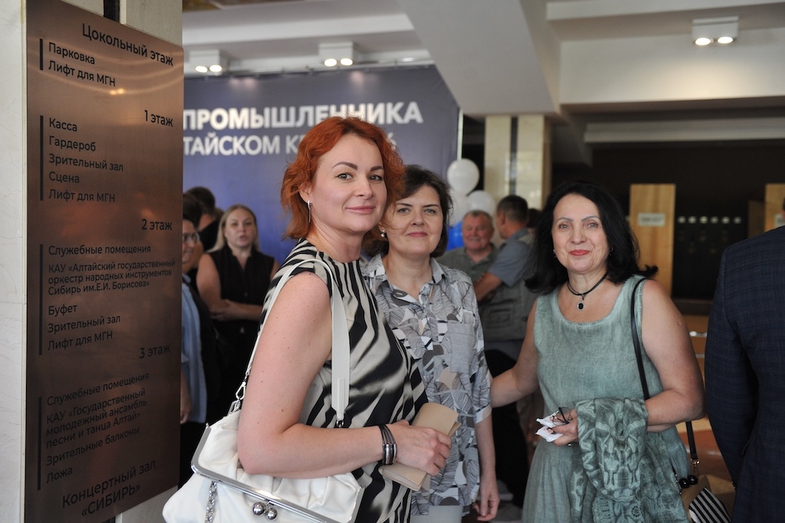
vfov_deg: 35.0
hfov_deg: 50.7
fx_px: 828
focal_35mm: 38
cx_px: 392
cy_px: 262
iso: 1250
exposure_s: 1/250
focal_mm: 38
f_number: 3.5
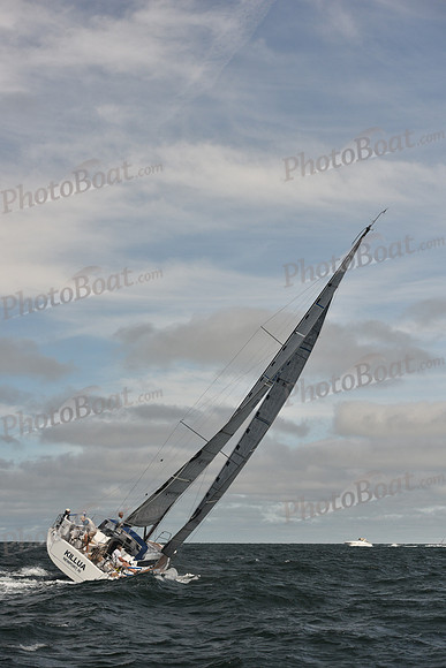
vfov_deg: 28.8
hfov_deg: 19.5
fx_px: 1300
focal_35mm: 70
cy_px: 334
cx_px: 223
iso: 320
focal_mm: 70
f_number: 7.1
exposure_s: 1/1000
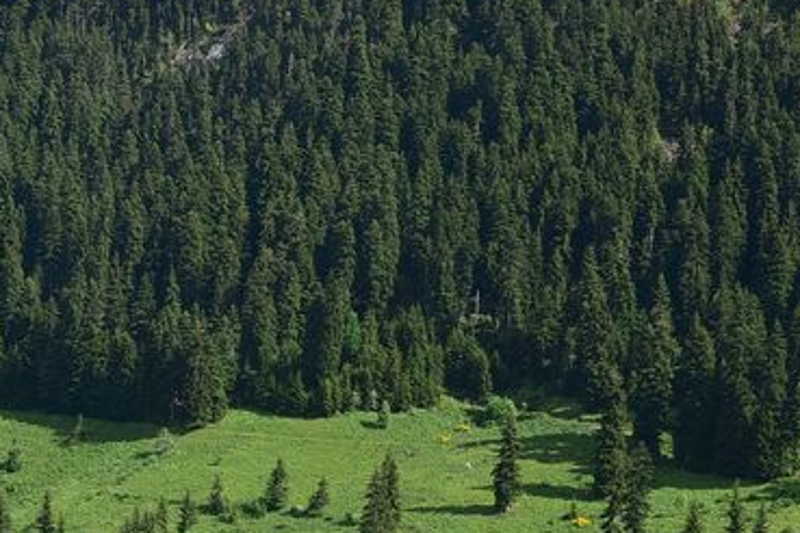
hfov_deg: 11.6
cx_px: 191
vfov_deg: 7.8
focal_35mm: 176
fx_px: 3911
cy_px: 285
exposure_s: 1/125
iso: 200
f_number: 16
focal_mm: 50
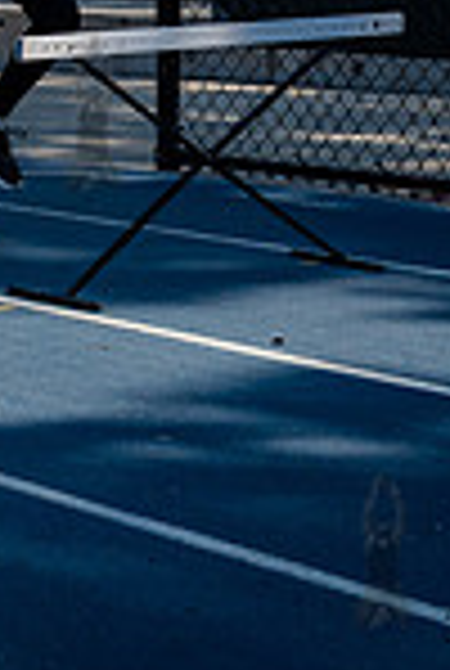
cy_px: -106
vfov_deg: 17.2
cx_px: -490
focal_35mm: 114
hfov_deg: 10.9
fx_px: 2127
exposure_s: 1/2500
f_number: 4.5
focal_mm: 29
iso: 400
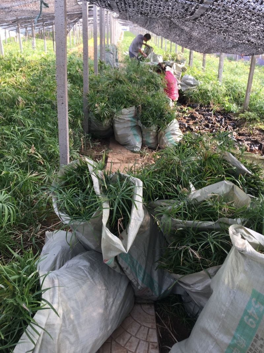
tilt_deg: -25.9
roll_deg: -1.7
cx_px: 132
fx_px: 295
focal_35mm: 29
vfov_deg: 61.7
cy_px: 176
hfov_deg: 48.2
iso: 32
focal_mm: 4.15
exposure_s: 1/199
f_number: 2.2
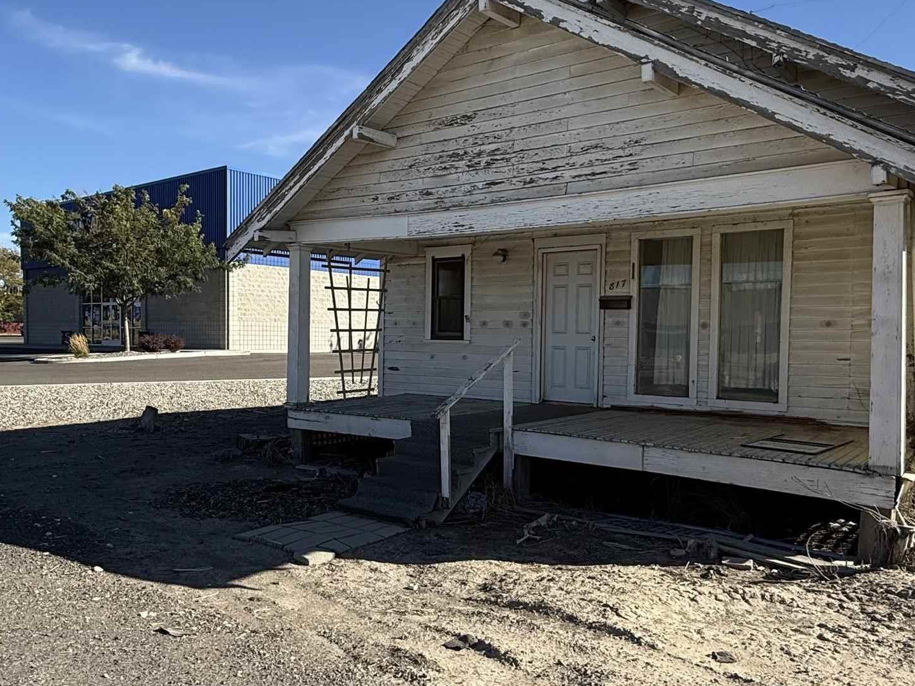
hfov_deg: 59.9
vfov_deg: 46.7
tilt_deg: -2.5
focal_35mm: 30
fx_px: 793
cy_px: 375
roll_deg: -0.8
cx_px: 436
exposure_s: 1/1312
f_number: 2.2
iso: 50
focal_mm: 2.22
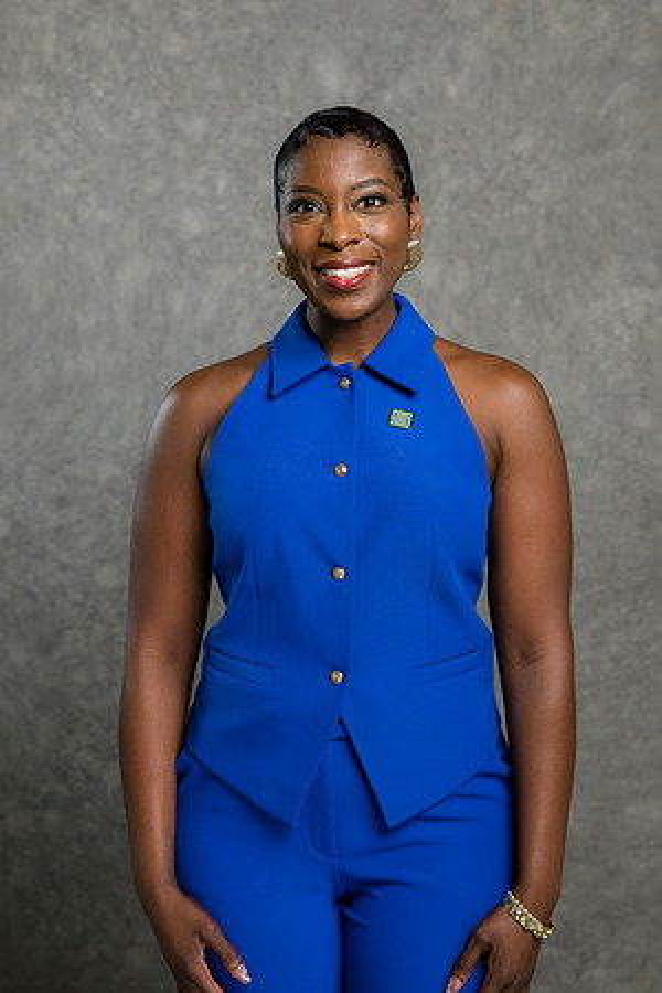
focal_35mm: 85
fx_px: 2344
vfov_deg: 23.9
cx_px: 331
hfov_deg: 16.1
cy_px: 496
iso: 125
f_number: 5
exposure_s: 1/200
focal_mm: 85
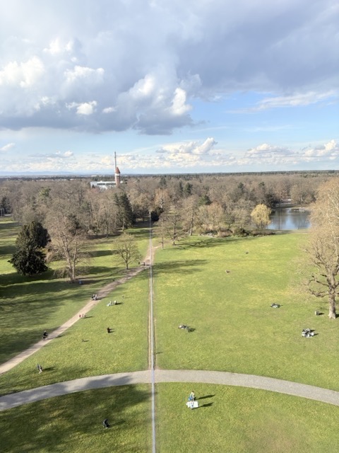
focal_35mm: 26
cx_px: 170
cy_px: 226
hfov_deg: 53.1
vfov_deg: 67.3
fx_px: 339
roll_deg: +0.7
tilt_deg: -6.2
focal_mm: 5.96
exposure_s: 1/2364
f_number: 1.6
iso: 50
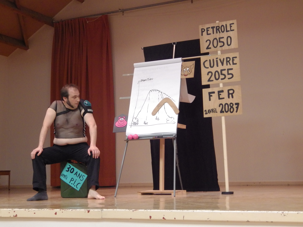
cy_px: 114
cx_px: 152
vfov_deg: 24.8
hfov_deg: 32.7
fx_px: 516
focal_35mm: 59
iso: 800
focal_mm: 10.7
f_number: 4
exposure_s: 1/30
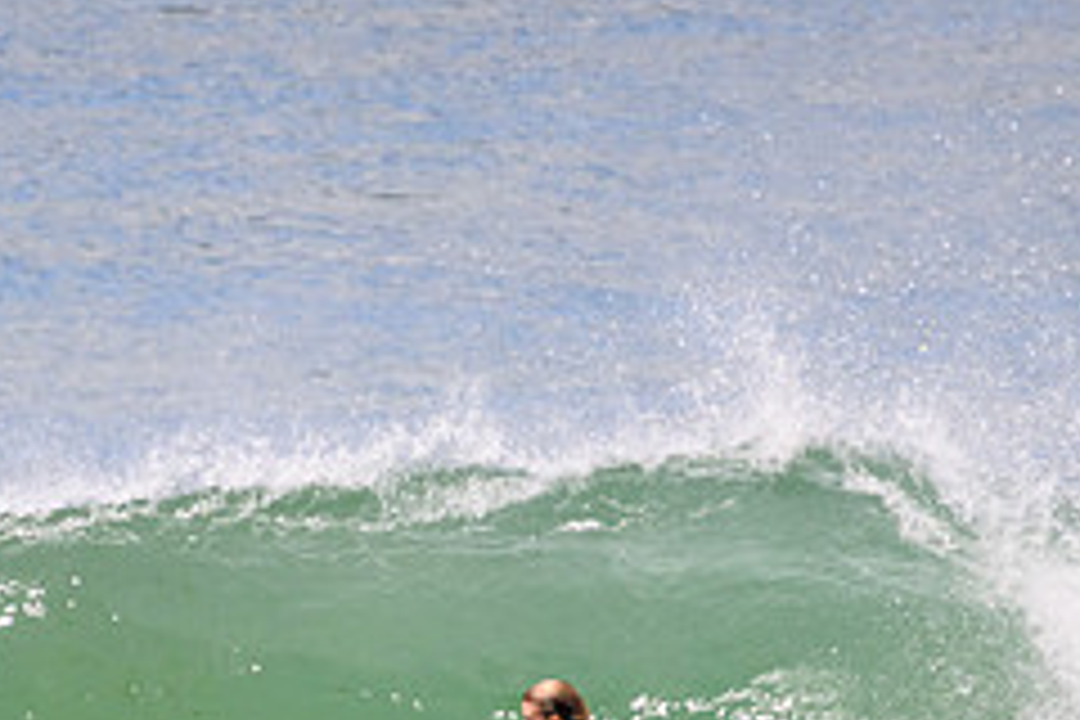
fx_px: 57955
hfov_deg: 1.1
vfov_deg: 0.7
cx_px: 310
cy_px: 826
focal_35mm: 1932
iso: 1000
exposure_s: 1/2000
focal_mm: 800
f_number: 11
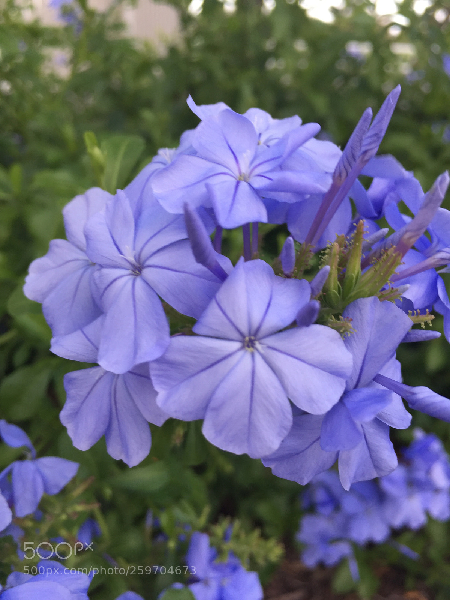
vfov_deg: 61.7
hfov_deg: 48.2
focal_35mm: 29
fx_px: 503
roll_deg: -2.0
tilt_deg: -25.4
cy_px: 300
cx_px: 225
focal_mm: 4.15
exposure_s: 1/120
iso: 40
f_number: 2.2
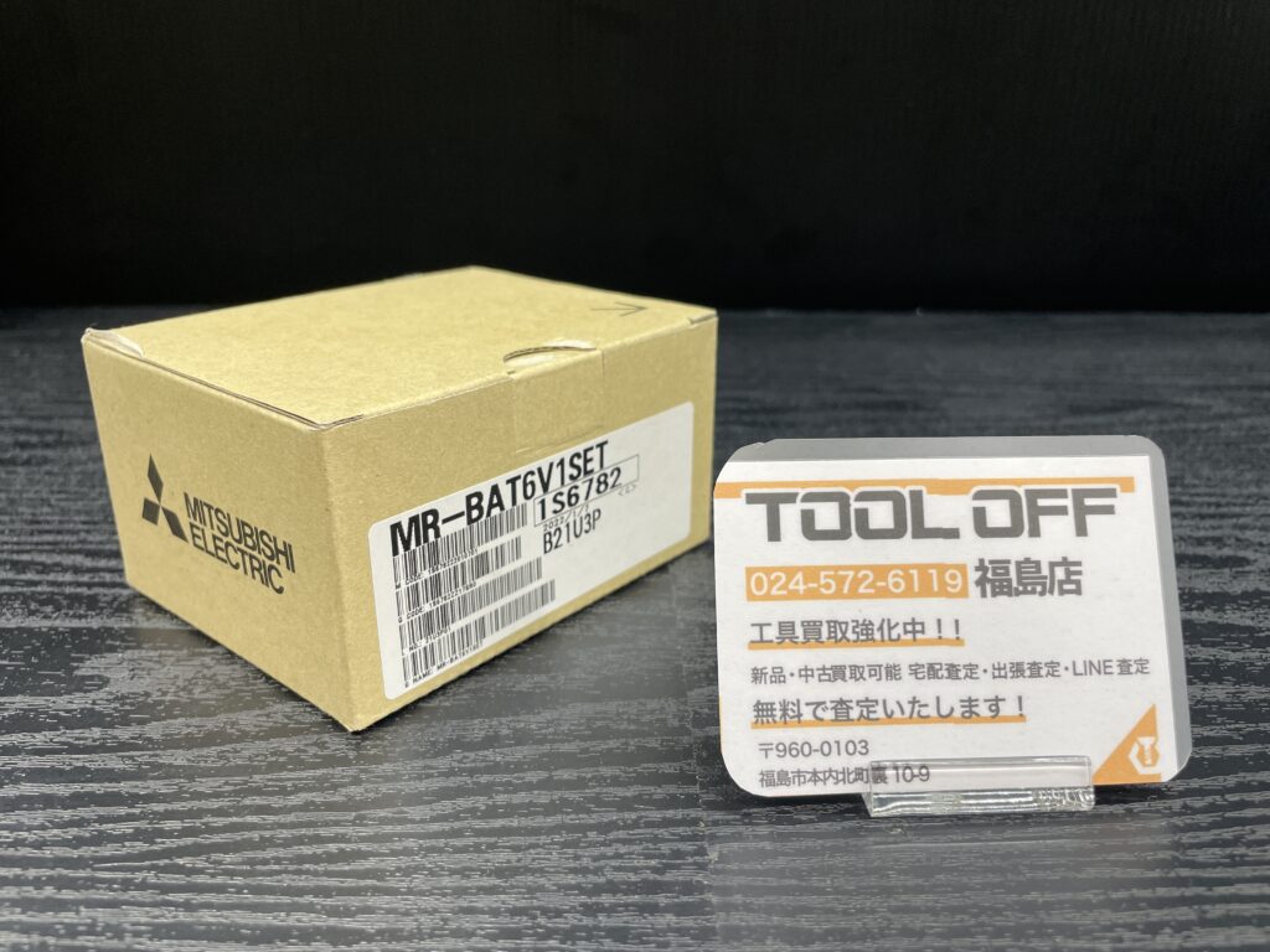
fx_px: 954
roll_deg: -0.6
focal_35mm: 26
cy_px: 476
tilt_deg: -21.4
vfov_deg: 53.1
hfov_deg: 67.3
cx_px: 635
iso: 100
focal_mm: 4.2
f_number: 1.6
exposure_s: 1/100
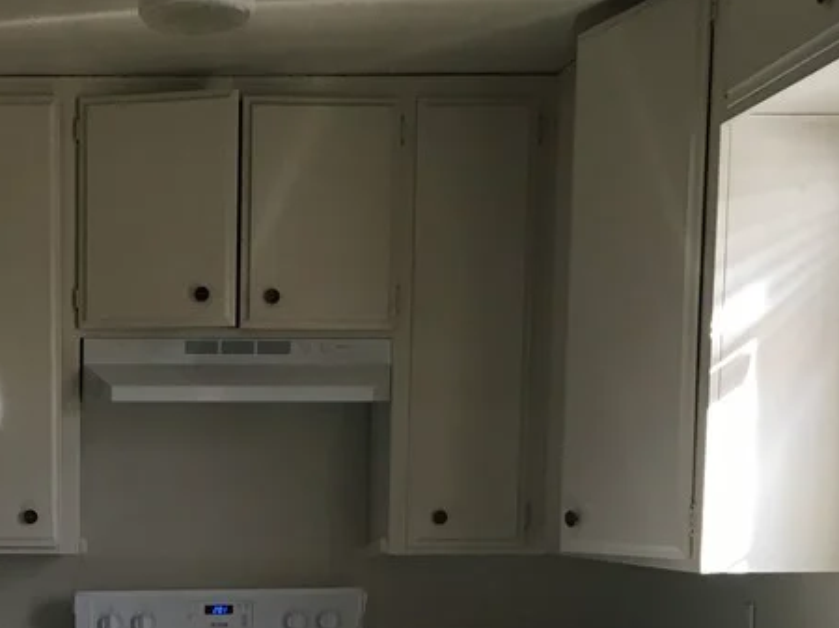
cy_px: 671
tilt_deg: -6.1
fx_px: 1599
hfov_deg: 28.5
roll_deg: -1.0
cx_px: 116
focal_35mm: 66
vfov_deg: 21.2
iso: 40
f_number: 2.2
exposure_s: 1/30
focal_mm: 4.15
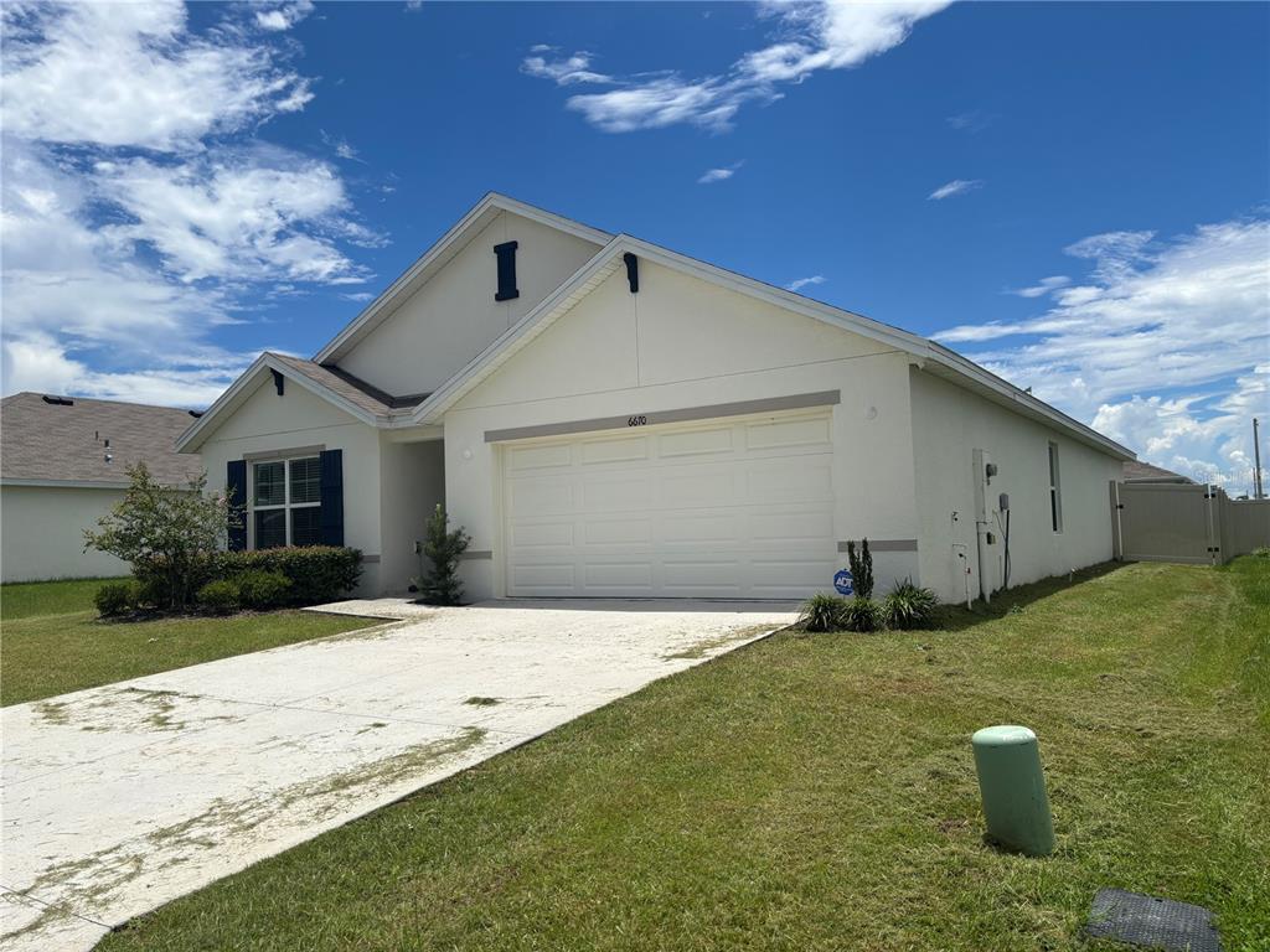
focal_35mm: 26
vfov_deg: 53.1
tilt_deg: +3.4
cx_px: 635
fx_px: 954
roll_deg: +1.2
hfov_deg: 67.3
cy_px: 476
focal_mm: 5.96
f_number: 1.6
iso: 50
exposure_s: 1/8333
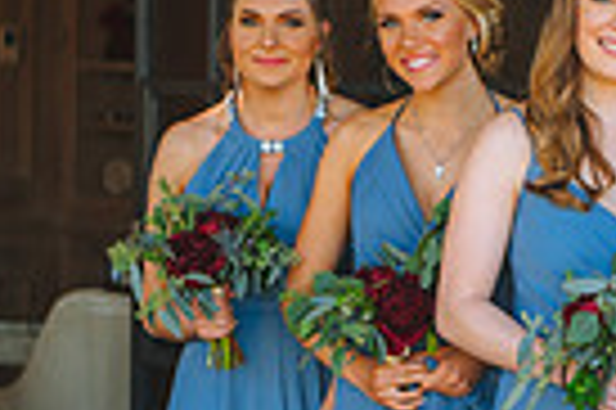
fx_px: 3931
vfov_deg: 6.0
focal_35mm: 230
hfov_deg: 8.9
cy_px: 239
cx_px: 663
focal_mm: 70
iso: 800
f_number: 2.8
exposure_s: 1/640
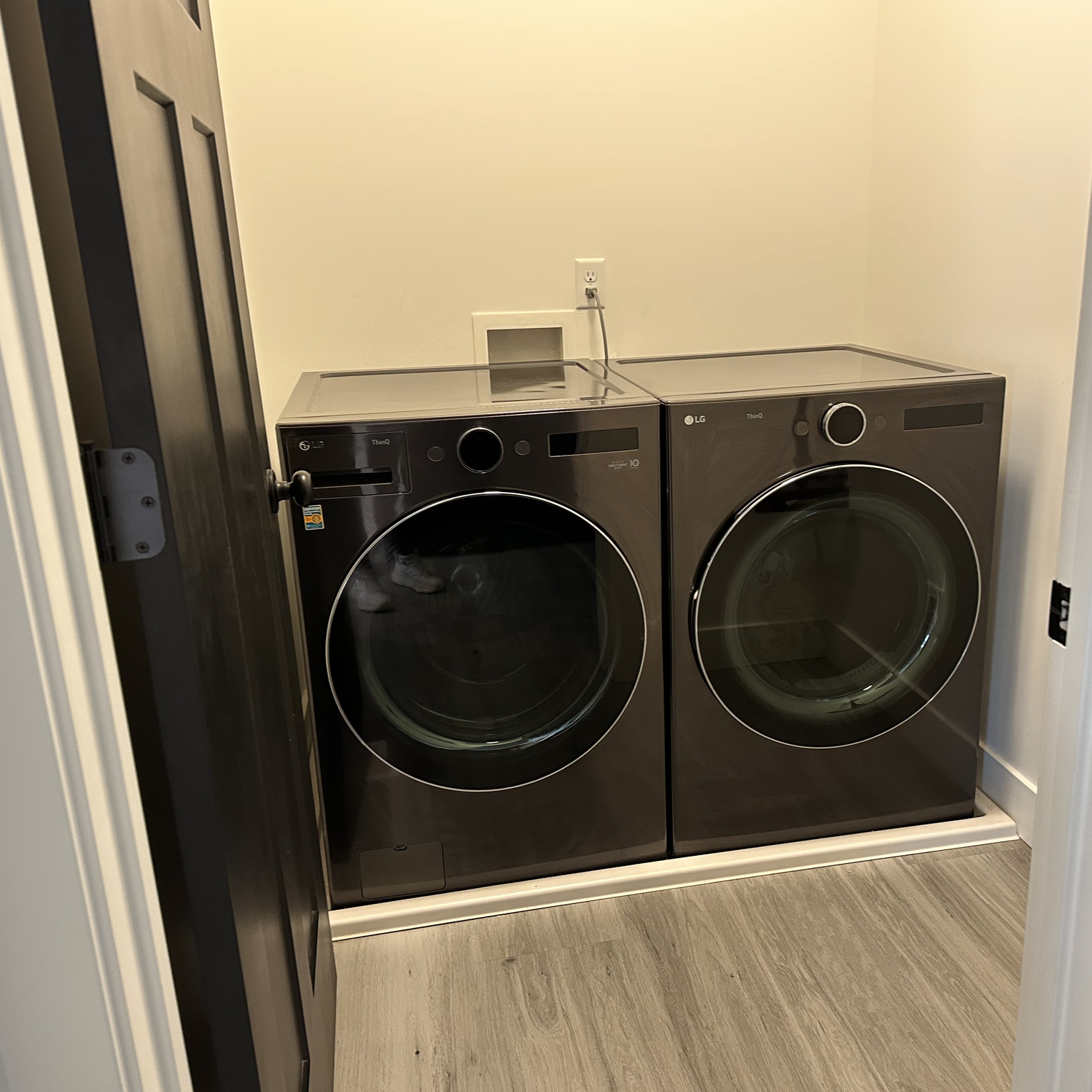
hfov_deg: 55.5
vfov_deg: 55.6
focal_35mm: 29
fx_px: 1035
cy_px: 541
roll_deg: +1.7
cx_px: 593
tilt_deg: -16.3
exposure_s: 1/60
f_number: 1.78
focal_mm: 6.86
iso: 500
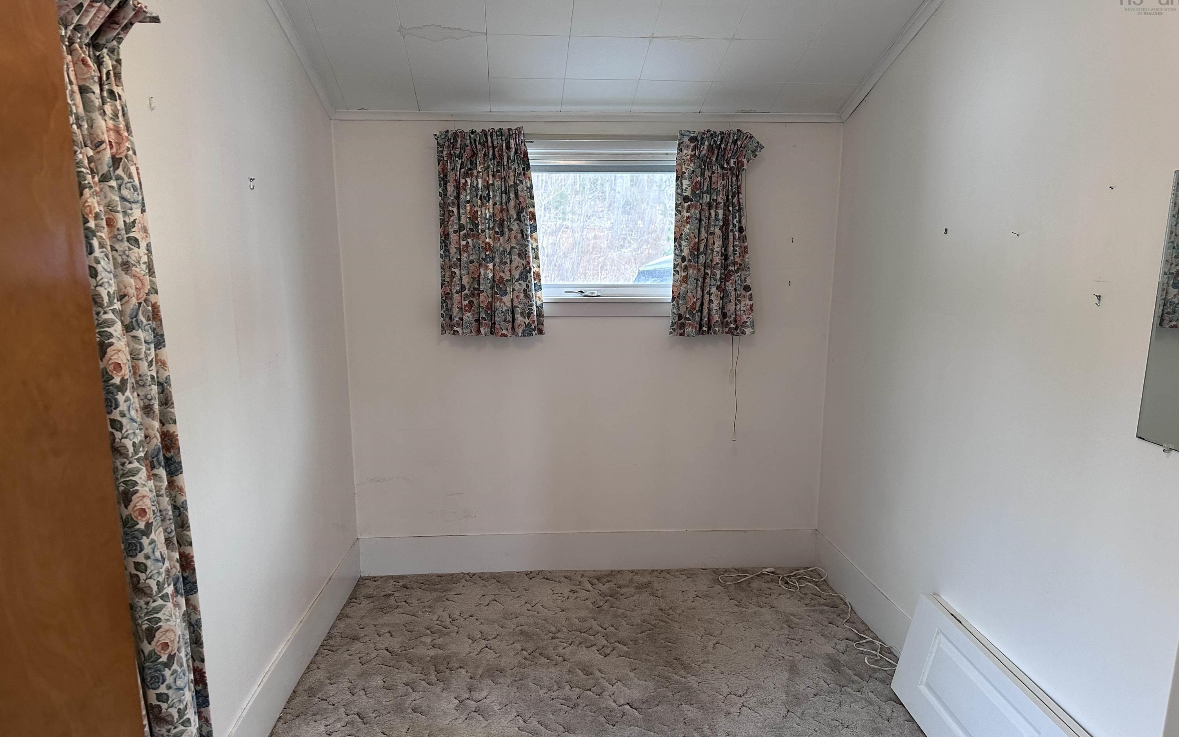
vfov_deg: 47.4
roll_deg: -0.2
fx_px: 835
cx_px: 584
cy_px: 428
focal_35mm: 26
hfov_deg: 70.4
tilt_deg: -13.4
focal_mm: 6.86
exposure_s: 1/60
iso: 160
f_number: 1.78
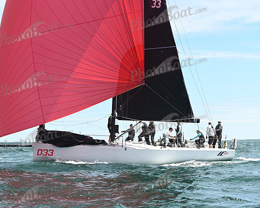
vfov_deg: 19.2
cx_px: 102
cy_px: 103
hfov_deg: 23.8
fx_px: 616
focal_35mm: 80
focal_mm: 70
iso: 320
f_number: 5.6
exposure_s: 1/1000
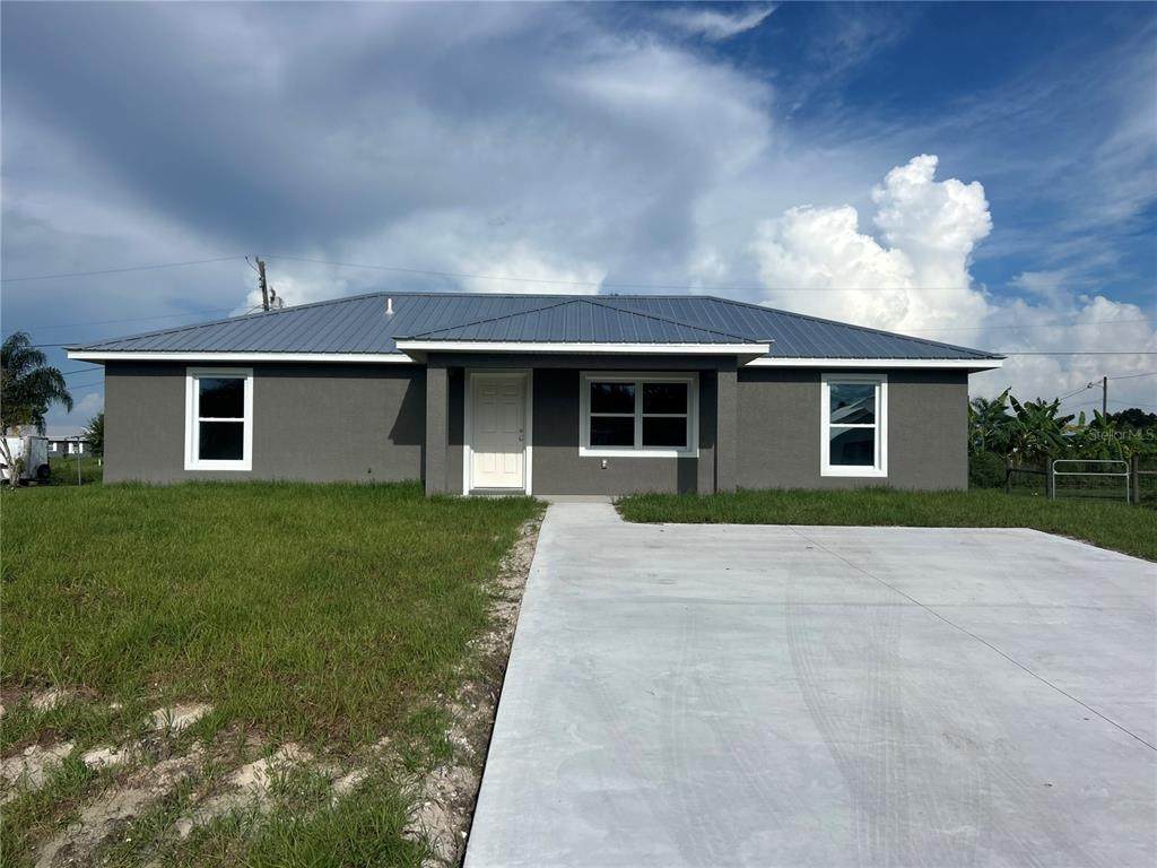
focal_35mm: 26
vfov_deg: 53.1
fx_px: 869
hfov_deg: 67.3
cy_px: 434
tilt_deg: +0.5
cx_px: 578
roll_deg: -0.7
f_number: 1.5
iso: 50
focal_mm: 5.7
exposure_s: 1/9434
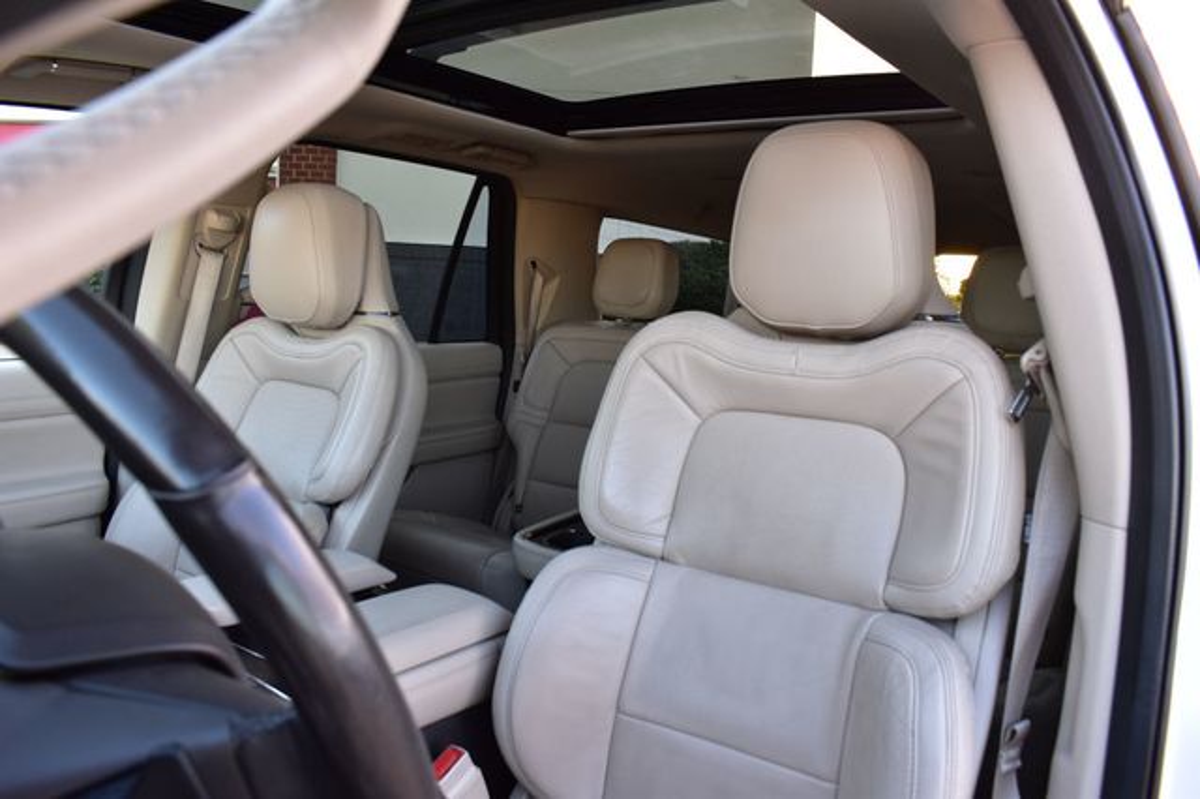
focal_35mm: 27
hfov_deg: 67.4
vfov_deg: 47.9
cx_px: 600
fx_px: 899
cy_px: 400
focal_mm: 18
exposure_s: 1/30
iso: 400
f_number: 7.1
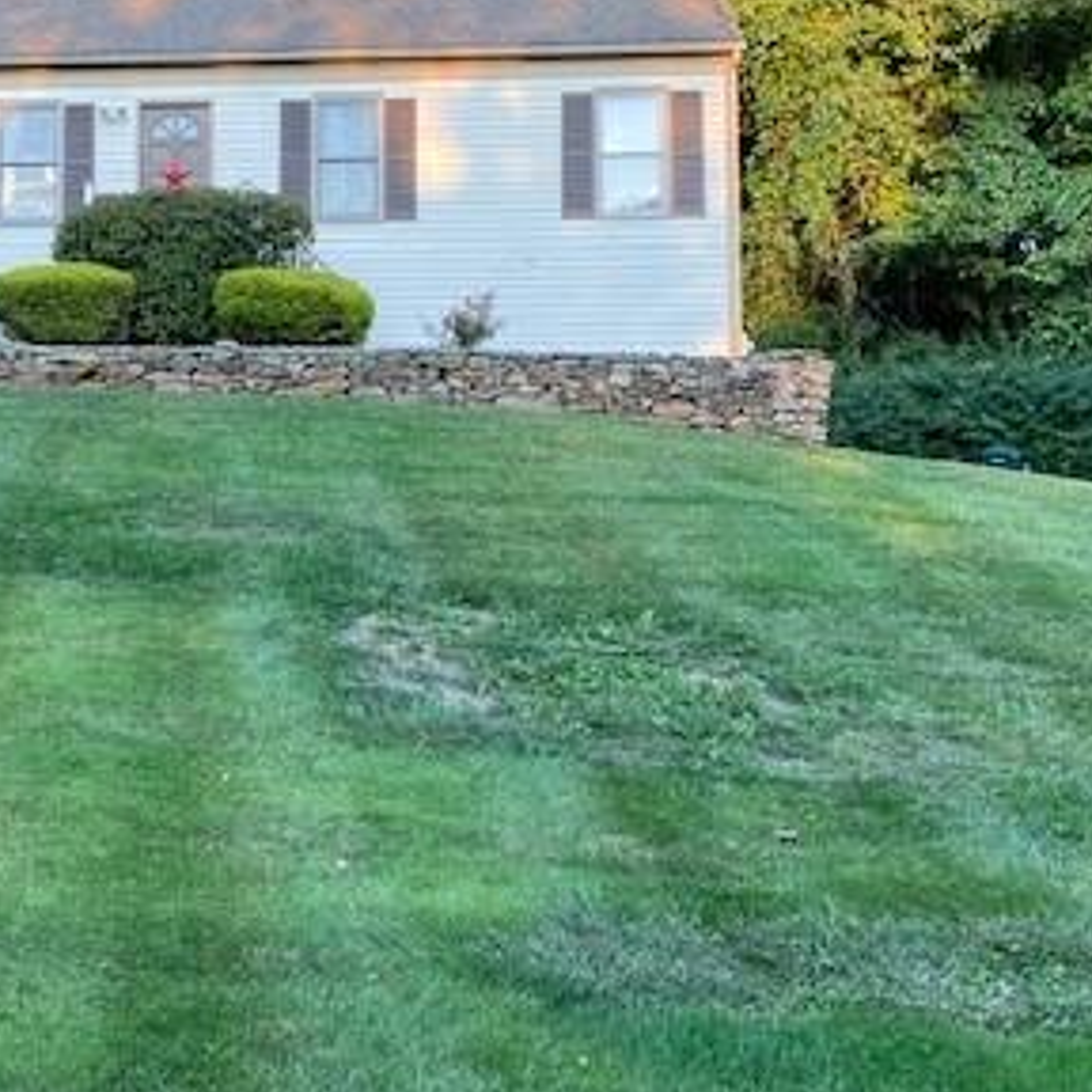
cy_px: 402
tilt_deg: +4.3
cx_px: 197
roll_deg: -0.6
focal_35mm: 51
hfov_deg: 32.4
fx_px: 1820
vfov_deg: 33.2
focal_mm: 4.25
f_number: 1.8
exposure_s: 1/121
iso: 100
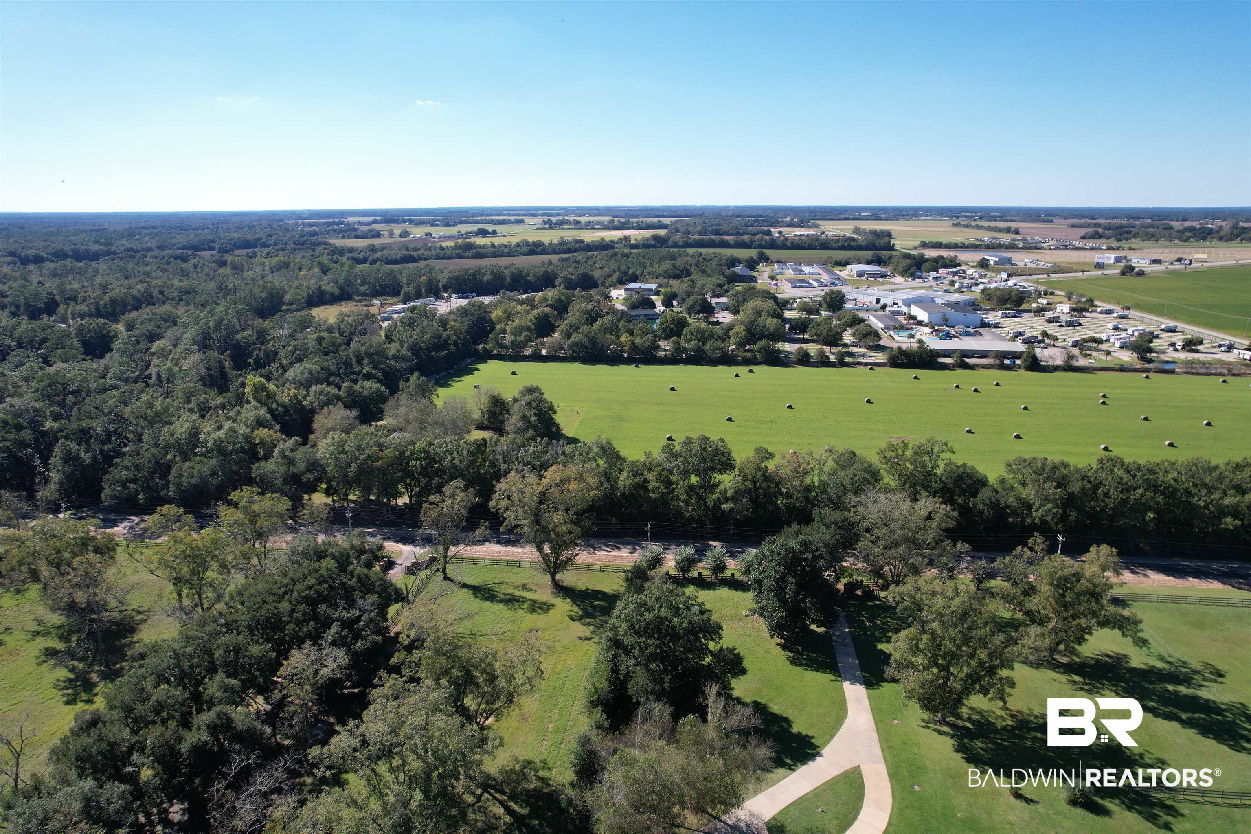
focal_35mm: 22
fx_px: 764
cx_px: 626
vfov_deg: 57.2
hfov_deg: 78.6
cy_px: 417
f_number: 2.8
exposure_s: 1/1500
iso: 100
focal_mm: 8.38
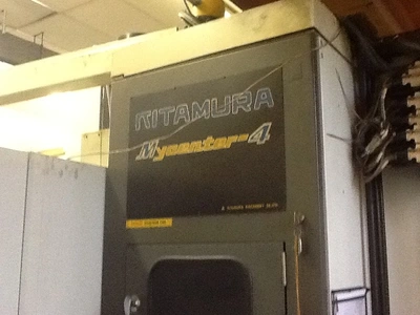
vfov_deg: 32.9
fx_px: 534
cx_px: 210
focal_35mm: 44
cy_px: 158
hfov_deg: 42.9
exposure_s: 1/30
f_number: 2.4
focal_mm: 2.03
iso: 400
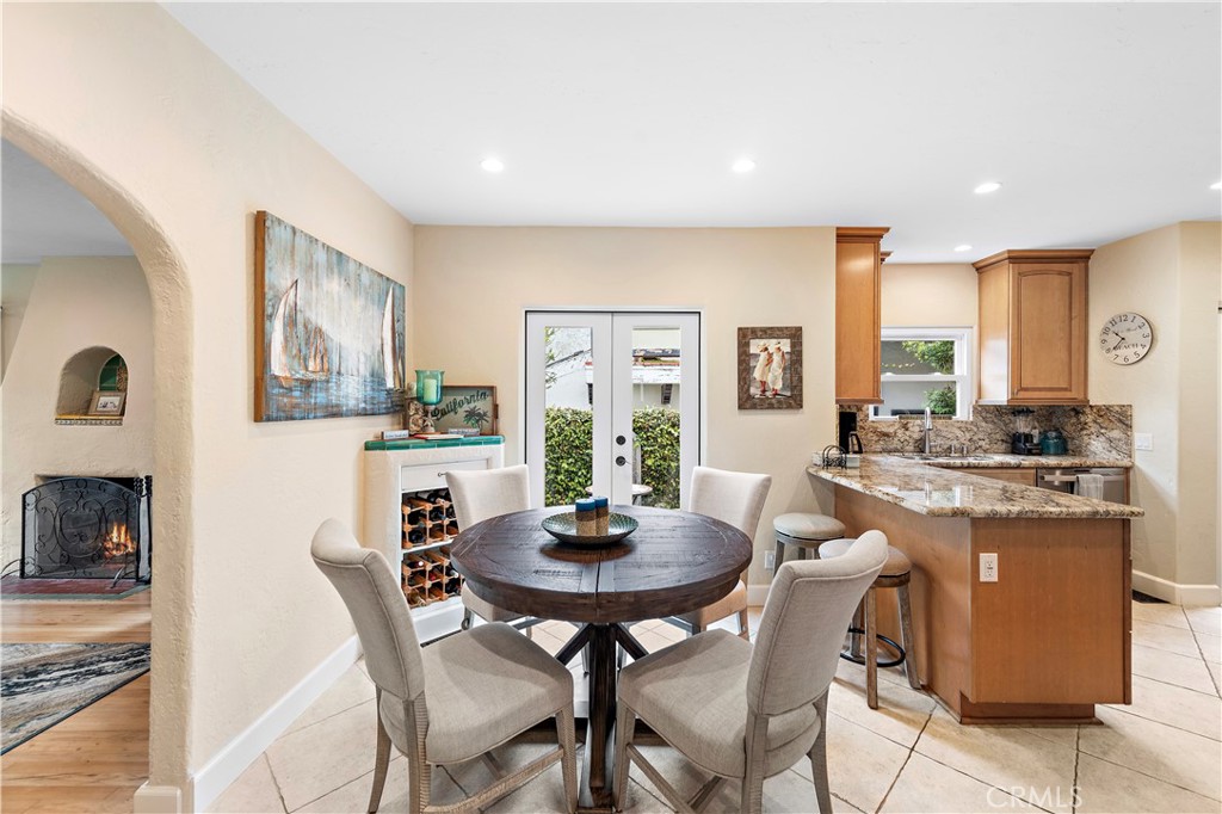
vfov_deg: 81.2
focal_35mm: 14
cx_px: 611
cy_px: 407
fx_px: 475
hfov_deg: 104.3
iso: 125
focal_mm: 14
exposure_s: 1/6
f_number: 7.1
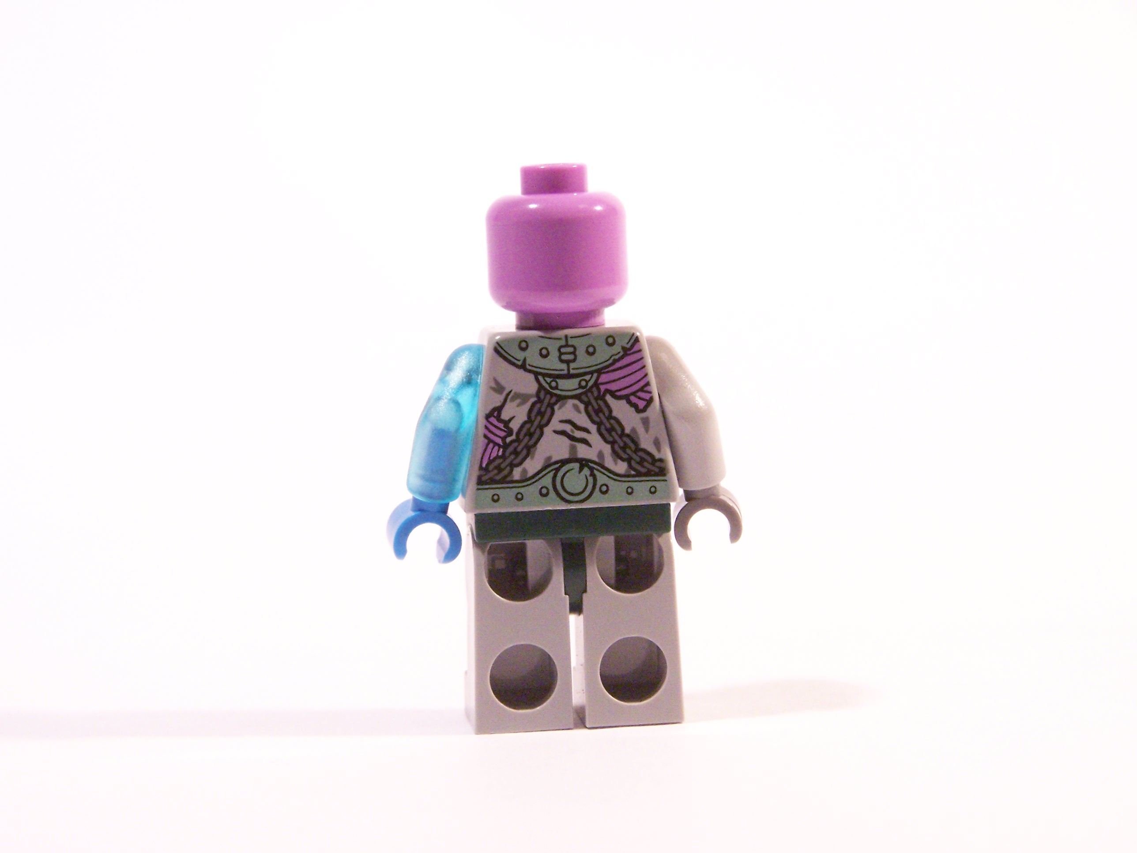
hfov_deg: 18.7
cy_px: 426
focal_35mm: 105
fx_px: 3449
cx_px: 568
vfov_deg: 14.1
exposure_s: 1/30
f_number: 3.6
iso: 400
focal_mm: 17.5
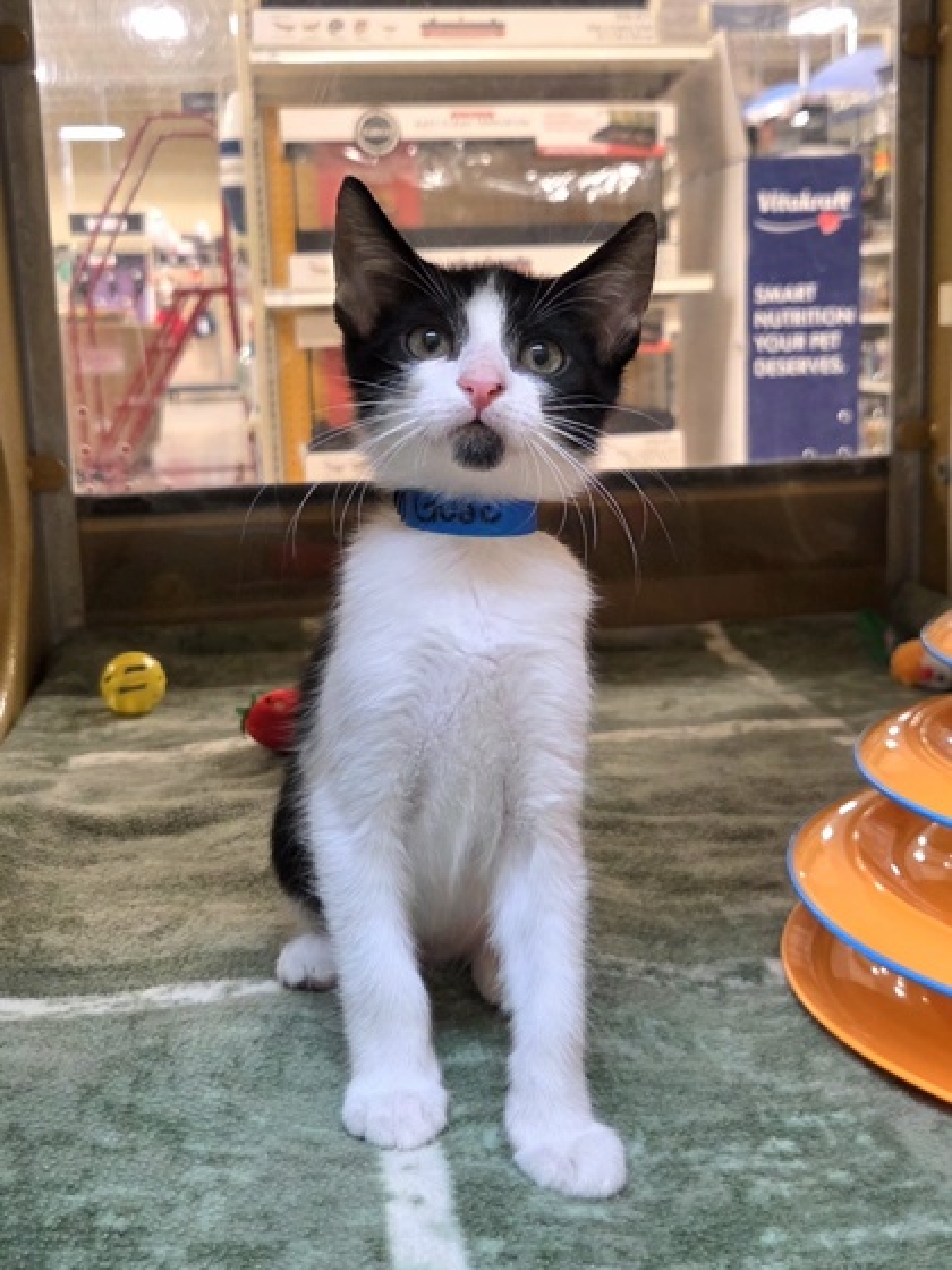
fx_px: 843
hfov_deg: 58.9
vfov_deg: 73.9
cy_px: 635
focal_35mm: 23
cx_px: 476
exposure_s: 1/120
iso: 400
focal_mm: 5.4
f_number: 1.8
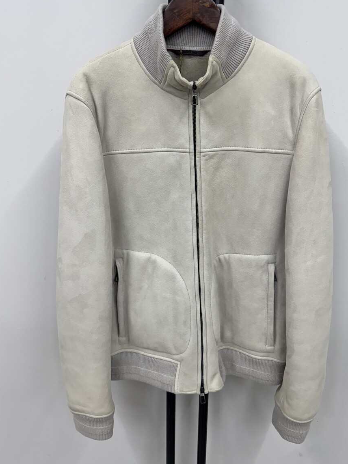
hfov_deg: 49.7
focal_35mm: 28
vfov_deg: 63.4
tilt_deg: -15.6
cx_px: 181
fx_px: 375
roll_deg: -0.3
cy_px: 228
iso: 160
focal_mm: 6.76
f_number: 1.78
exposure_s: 1/120
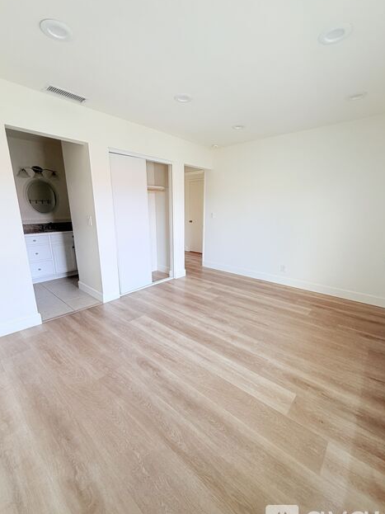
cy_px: 263
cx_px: 193
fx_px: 223
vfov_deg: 98.2
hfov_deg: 81.7
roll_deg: -0.6
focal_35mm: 15
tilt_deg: -14.2
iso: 200
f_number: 2.2
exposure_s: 1/121
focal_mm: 2.22
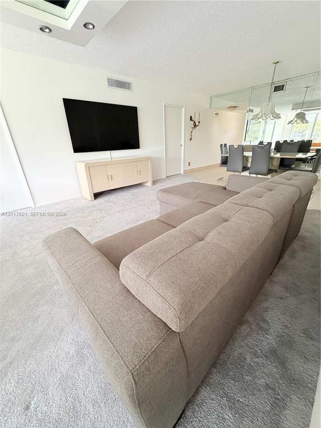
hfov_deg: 85.7
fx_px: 173
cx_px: 160
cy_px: 214
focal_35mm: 14
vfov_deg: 102.1
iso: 400
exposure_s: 1/60
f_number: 2.2
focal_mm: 2.22
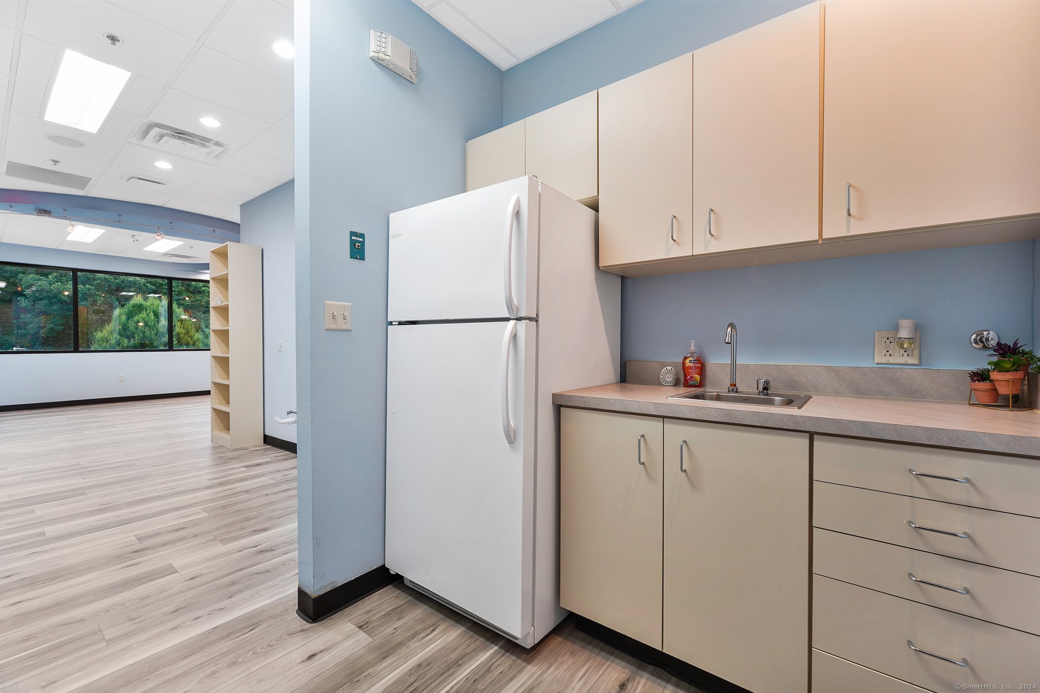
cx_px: 520
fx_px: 433
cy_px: 346
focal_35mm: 15
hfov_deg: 100.4
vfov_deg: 77.3
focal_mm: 15
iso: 100
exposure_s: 1.3
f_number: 9
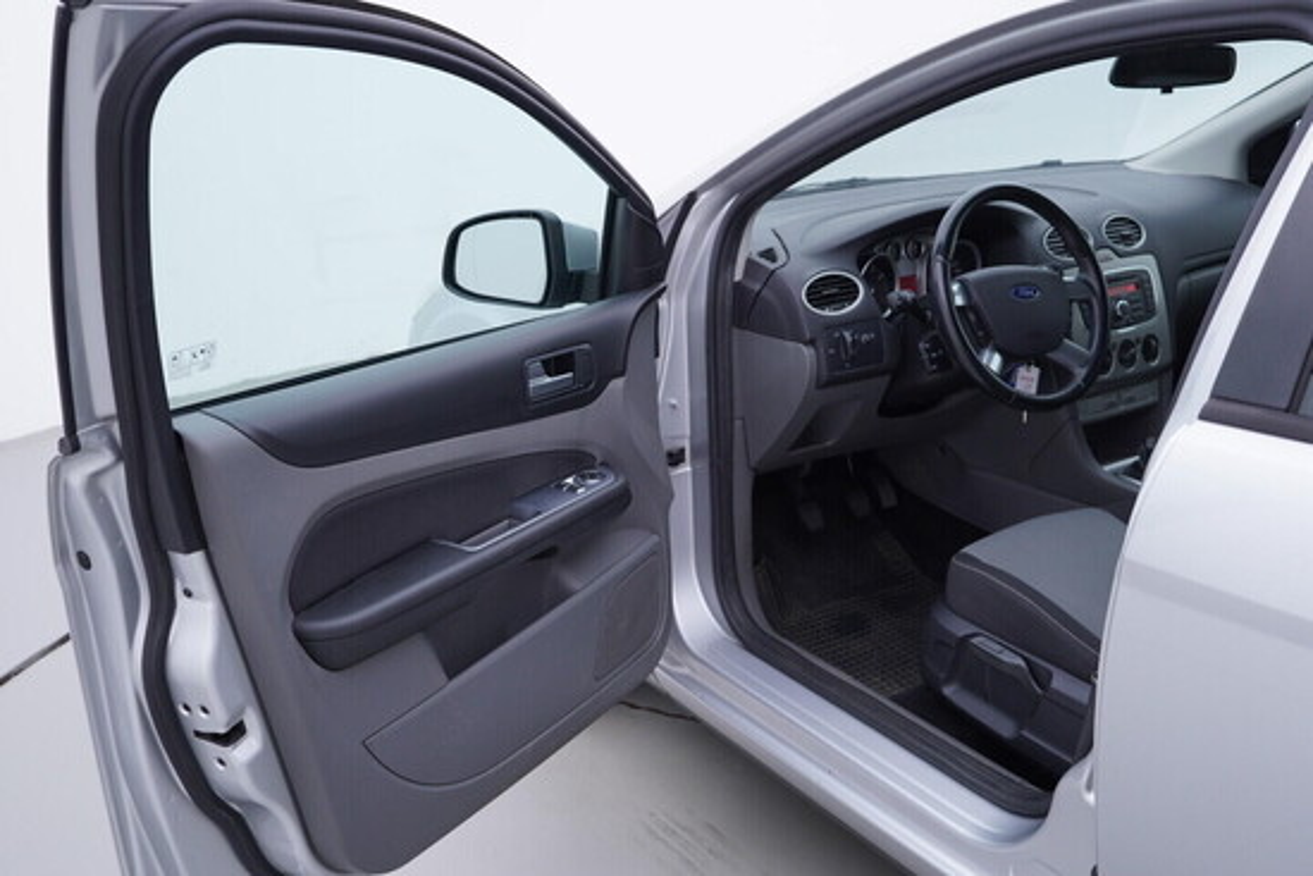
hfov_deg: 53.1
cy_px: 438
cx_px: 656
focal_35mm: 36
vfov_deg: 36.9
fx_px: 1313
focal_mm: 24
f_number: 3.2
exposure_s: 1/60
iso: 125
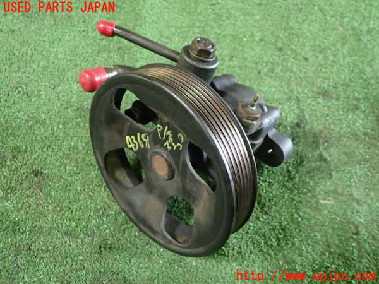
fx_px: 328
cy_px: 142
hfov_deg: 60.0
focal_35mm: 30
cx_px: 190
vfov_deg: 46.8
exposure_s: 1/30
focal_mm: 5.4
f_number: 2.3
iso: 400
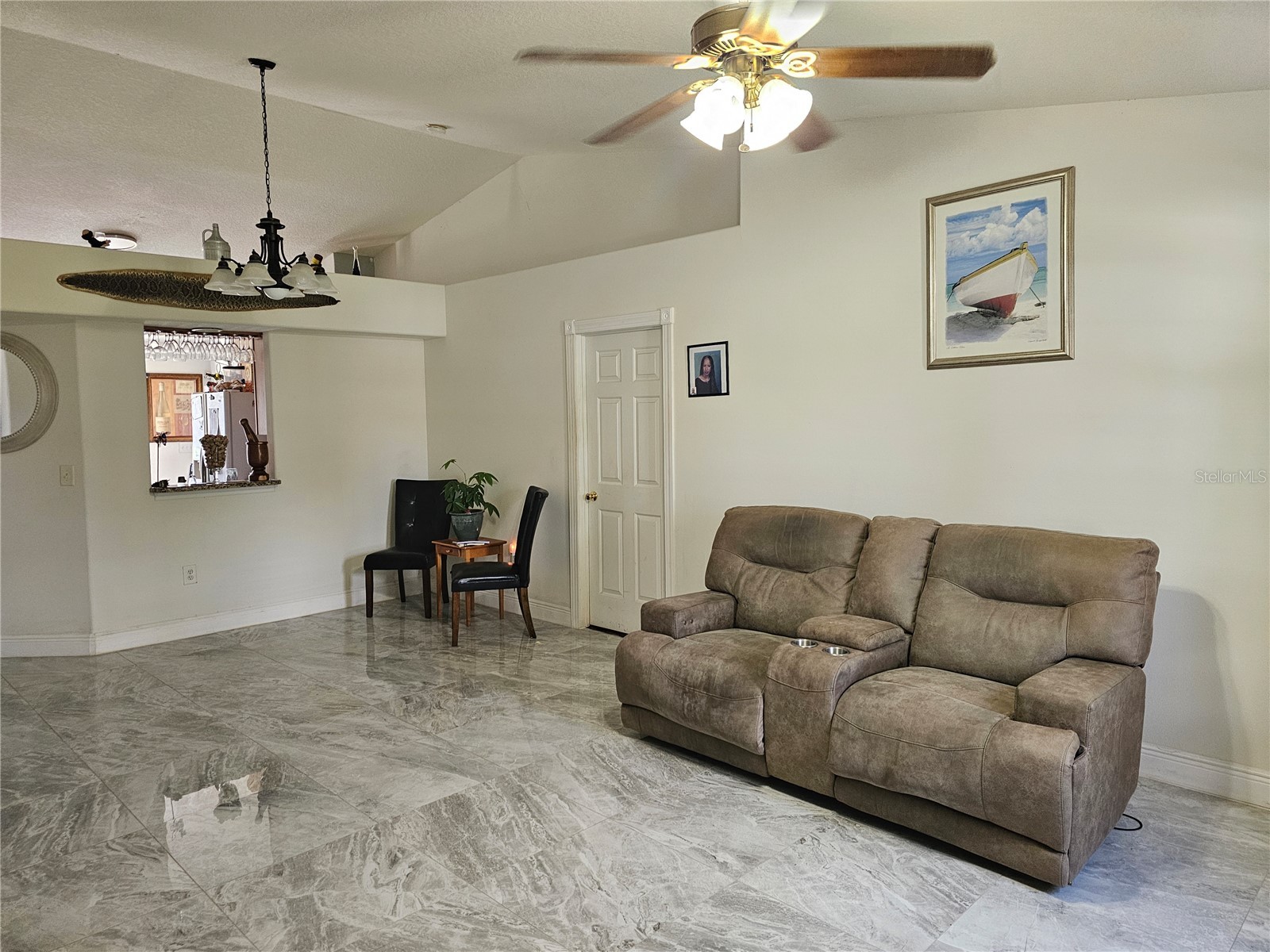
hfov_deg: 73.9
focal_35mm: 23
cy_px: 476
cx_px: 635
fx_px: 844
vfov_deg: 58.9
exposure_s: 1/120
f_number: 1.7
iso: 500
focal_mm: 6.3
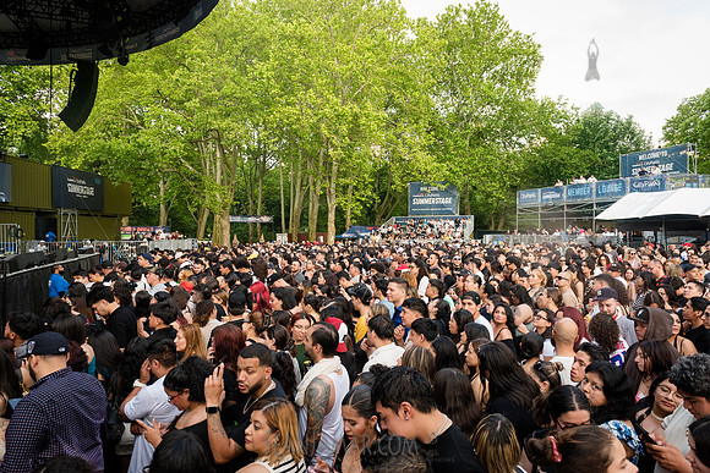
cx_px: 355
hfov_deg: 72.5
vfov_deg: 52.2
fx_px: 484
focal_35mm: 25
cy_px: 236
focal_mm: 24
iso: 1000
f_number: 4.5
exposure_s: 1/400
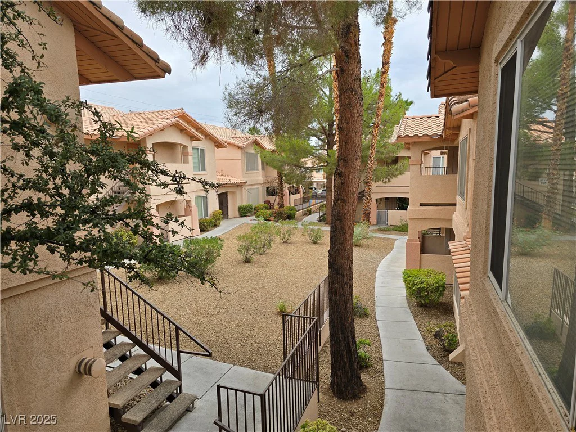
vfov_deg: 58.9
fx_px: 383
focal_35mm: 23
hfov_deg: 73.9
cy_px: 216
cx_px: 288
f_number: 1.7
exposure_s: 1/296
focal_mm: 6.3
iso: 12
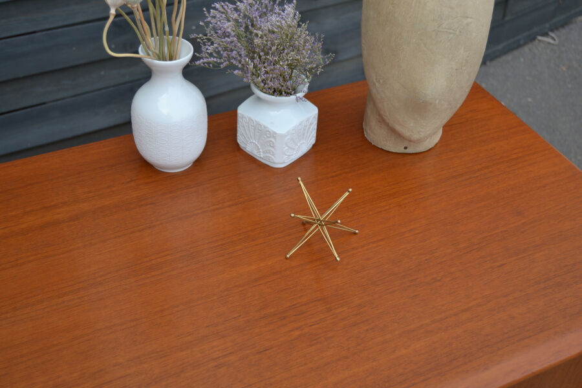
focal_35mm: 48
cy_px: 194
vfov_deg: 28.1
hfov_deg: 41.1
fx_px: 776
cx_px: 291
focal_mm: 32
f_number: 4.5
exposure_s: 1/320
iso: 100
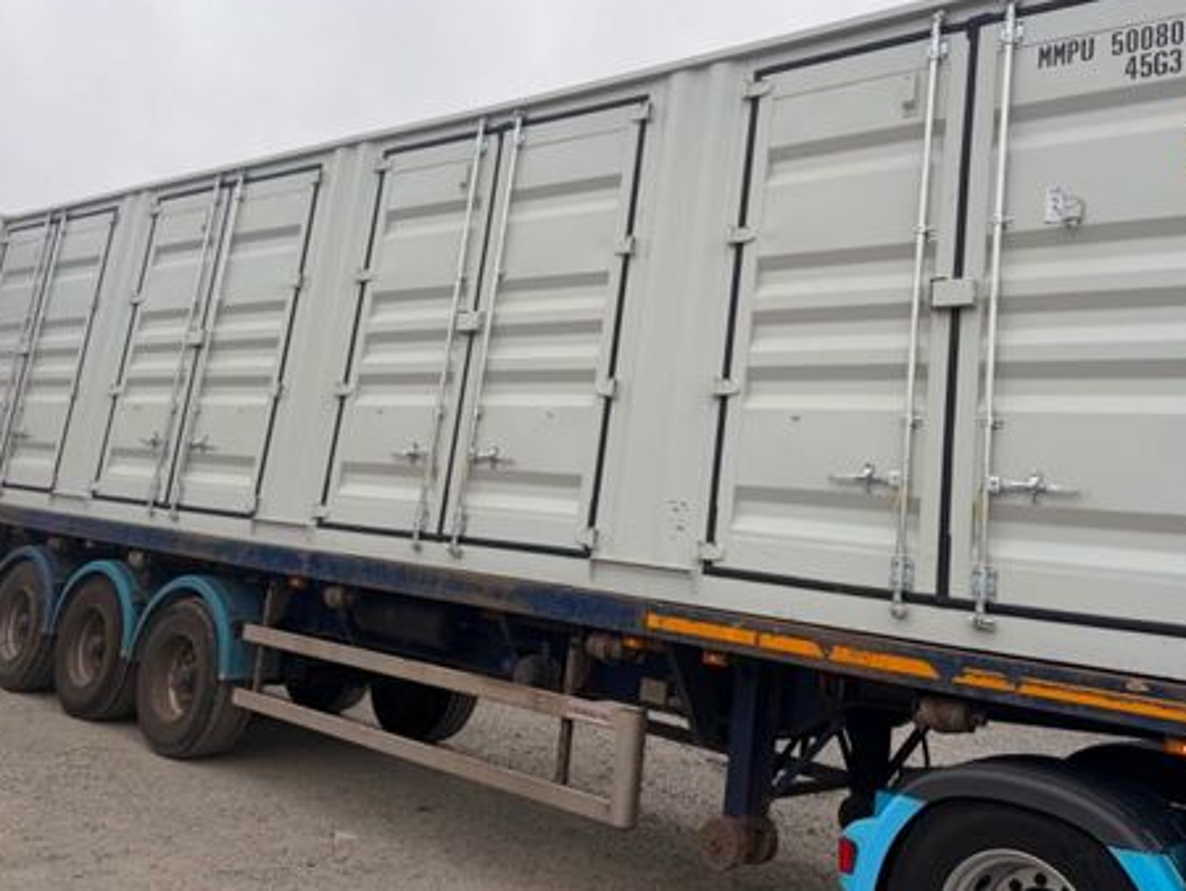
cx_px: 646
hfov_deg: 56.7
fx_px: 1097
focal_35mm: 32
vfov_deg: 43.7
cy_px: 311
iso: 80
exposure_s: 1/1361
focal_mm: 6.76
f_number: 1.78
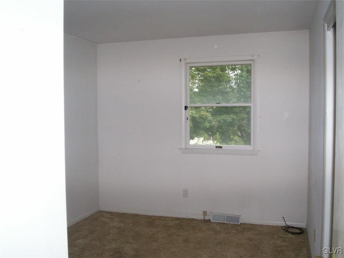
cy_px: 129
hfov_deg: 51.4
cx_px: 172
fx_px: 358
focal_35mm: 36
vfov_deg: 39.7
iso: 140
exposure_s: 1/64
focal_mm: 5.9
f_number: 4.5
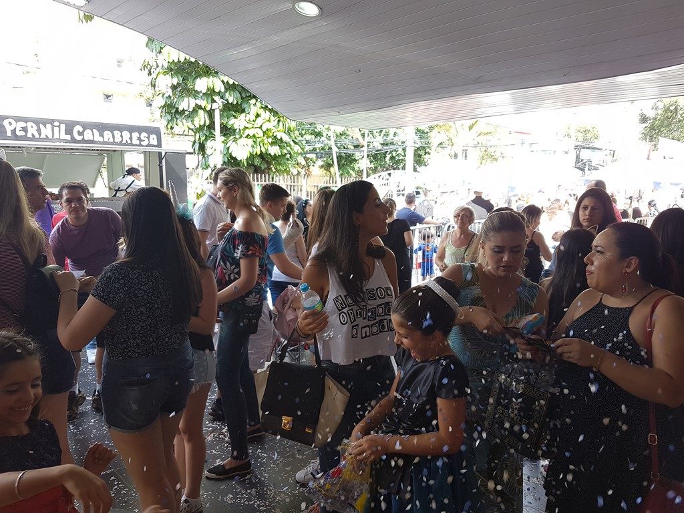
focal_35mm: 26
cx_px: 342
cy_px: 256
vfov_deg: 53.1
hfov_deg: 67.3
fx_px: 514
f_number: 1.7
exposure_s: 1/147
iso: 40
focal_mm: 4.2
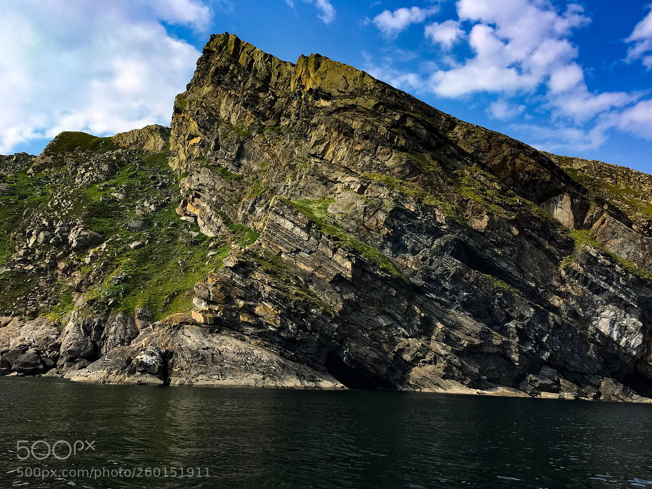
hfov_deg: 60.0
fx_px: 565
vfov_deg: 46.8
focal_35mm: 30
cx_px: 327
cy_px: 253
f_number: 2.2
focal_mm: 4.15
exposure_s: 1/1166
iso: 25
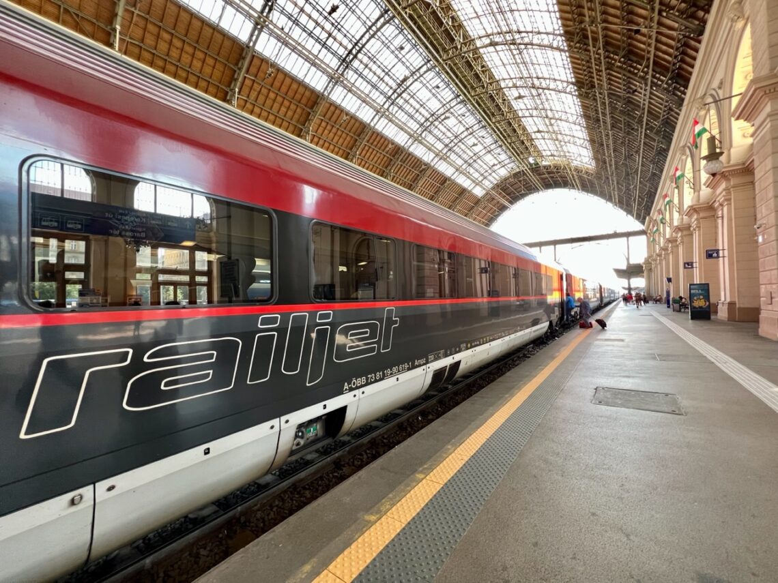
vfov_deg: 89.9
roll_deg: +0.7
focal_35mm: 13
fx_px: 292
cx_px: 389
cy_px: 292
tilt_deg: +3.5
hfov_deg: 106.2
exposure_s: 1/99
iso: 160
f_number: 1.8
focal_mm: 1.57
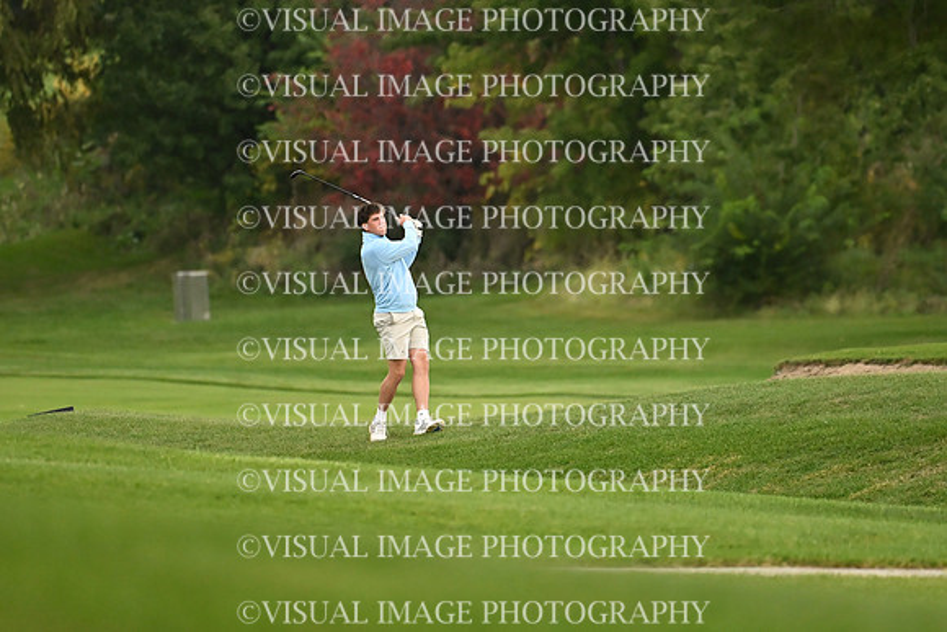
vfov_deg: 2.3
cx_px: 474
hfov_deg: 3.4
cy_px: 316
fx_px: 15786
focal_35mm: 600
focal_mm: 400
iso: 4000
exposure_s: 1/3200
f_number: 4.5
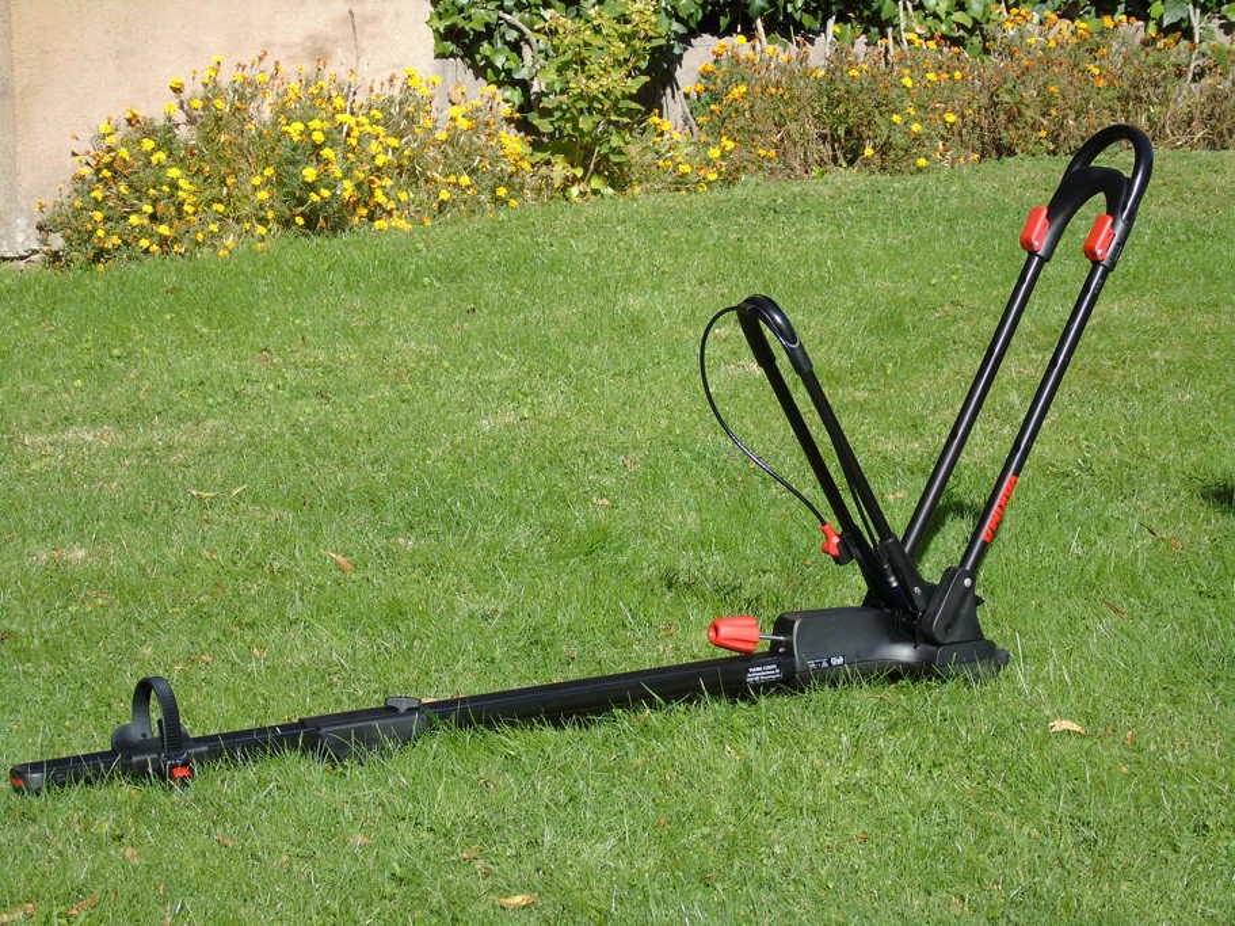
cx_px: 618
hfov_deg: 15.9
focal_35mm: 124
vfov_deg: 11.9
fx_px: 4423
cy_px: 463
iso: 80
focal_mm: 22
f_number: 6
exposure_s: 1/200
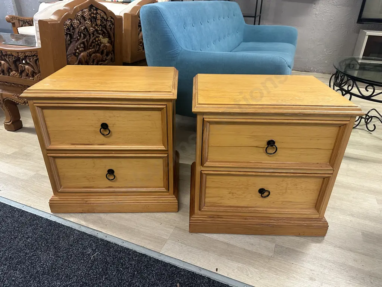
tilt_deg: -28.1
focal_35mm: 24
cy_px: 144
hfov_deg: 71.6
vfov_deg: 56.8
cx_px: 191
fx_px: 265
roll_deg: -0.9
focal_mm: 6.86
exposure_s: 1/50
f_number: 1.78
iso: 250
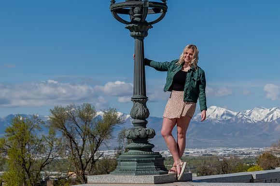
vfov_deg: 13.9
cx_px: 147
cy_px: 71
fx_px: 761
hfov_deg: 20.8
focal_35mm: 98
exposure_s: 1/640
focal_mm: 70
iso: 125
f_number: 6.3
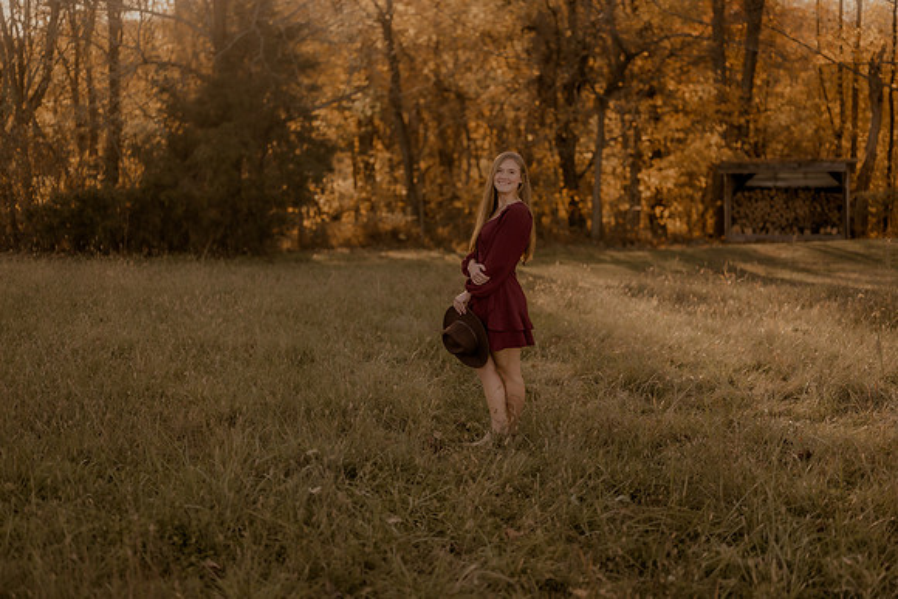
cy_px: 300
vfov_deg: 27.0
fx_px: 1247
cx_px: 449
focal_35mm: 50
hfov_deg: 39.6
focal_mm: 50
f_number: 1.8
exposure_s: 1/800
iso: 250
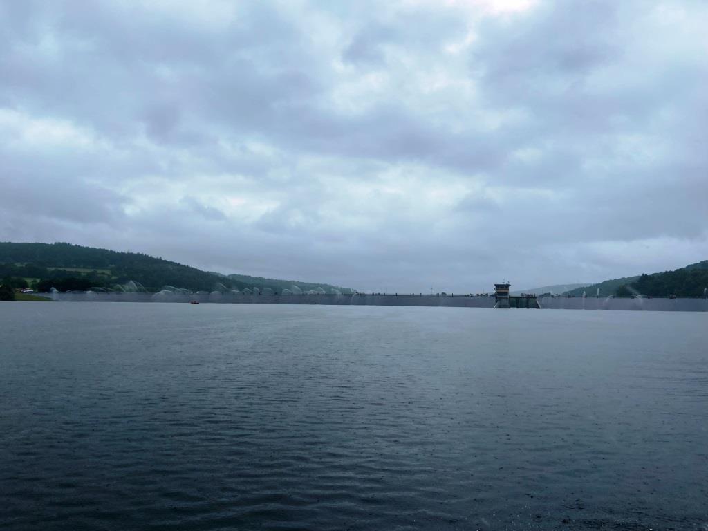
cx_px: 354
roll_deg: -1.4
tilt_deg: +3.1
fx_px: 532
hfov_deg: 67.3
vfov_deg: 53.1
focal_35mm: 26
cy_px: 266
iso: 32
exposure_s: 1/1429
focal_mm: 4.25
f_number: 1.8
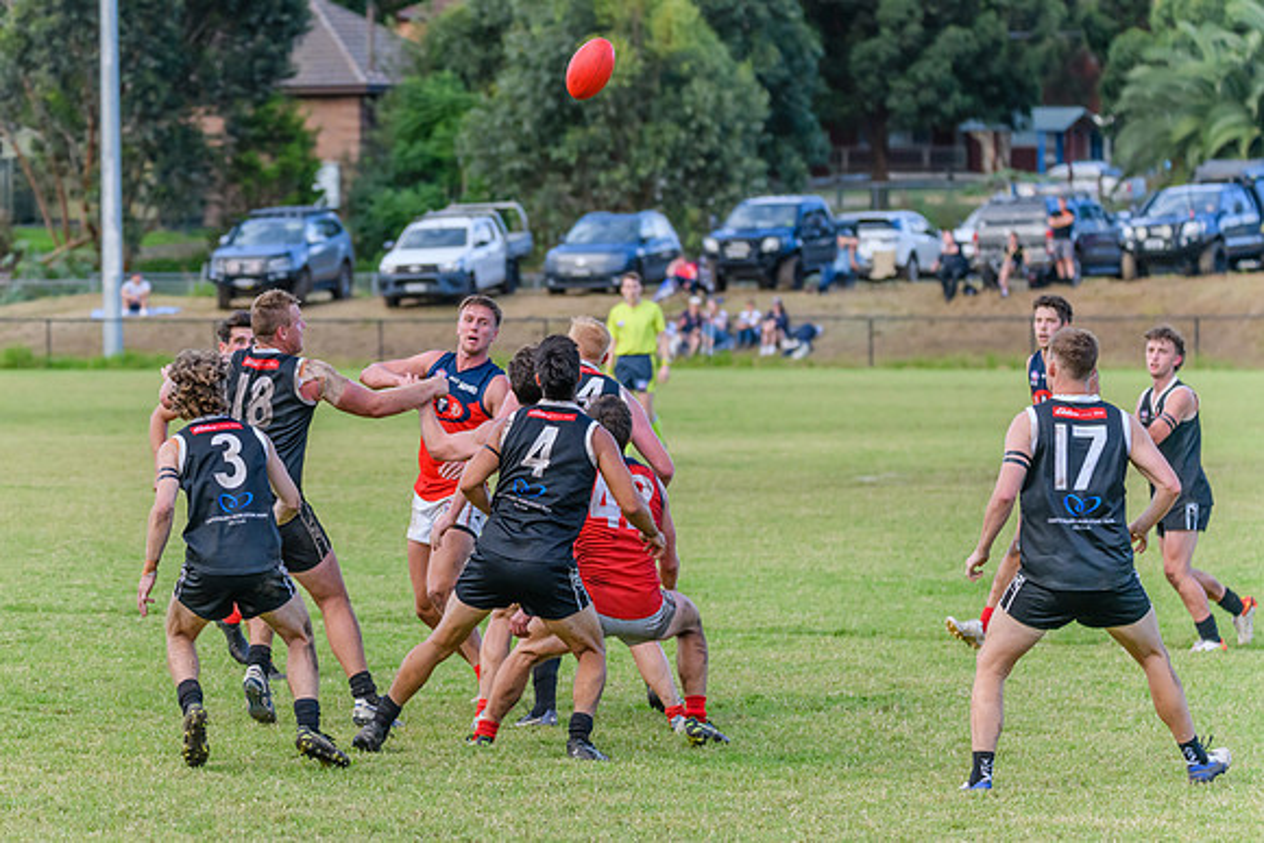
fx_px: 7954
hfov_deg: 9.1
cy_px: 392
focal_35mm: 227
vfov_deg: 6.1
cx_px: 545
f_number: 5
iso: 2200
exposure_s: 1/2000
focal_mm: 190
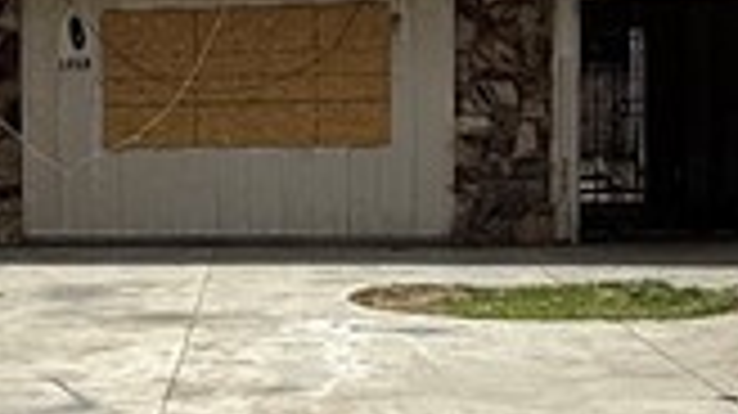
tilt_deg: -2.7
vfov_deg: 12.7
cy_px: 230
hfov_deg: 20.9
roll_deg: +2.0
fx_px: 1858
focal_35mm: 95
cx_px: -148
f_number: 2.2
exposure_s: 1/3663
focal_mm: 2.22
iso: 50
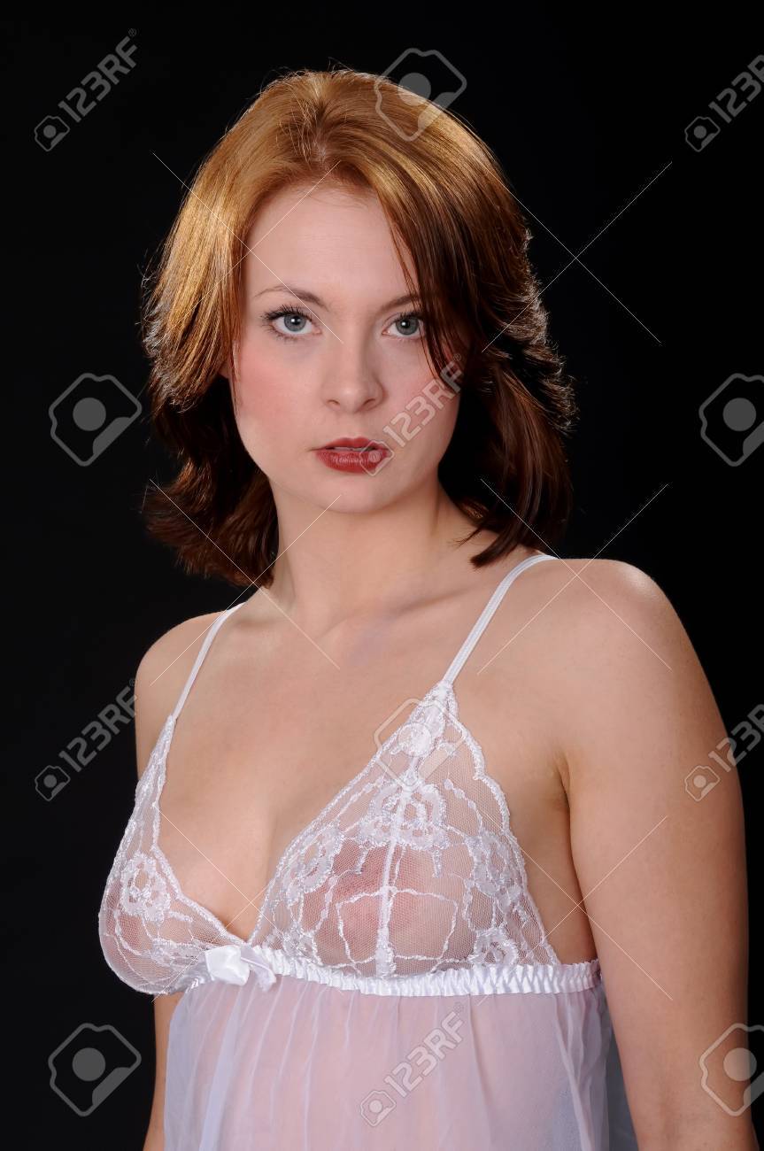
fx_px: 3592
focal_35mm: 112
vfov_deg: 18.2
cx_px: 382
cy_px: 576
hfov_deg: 12.1
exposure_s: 1/250
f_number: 16
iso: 200
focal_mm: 75
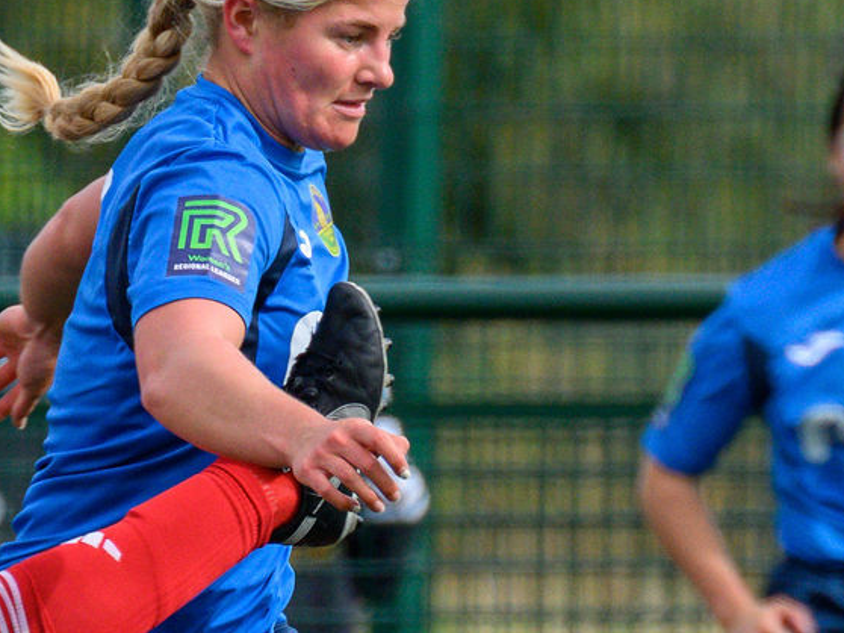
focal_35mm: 2254
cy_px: 207
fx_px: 54933
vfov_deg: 0.7
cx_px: 570
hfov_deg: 0.9
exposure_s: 1/1600
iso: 800
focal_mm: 400
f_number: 5.6
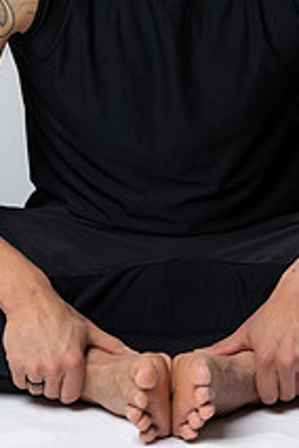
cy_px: 4
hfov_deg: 7.6
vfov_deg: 11.3
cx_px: 105
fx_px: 2242
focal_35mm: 180
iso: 200
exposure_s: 1/160
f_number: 3.2
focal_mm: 85
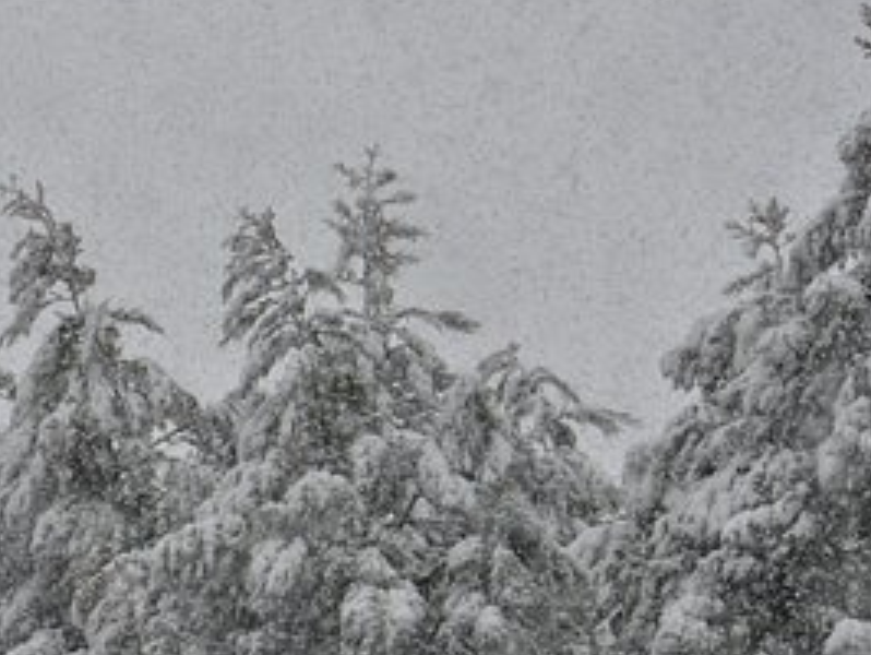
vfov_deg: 2.0
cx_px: 255
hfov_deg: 2.7
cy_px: 514
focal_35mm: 740
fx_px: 18637
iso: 400
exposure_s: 1/250
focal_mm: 400
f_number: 9
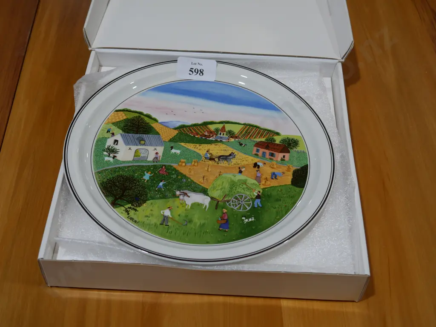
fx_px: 605
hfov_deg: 39.6
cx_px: 218
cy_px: 164
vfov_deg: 30.3
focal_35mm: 48
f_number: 5.2
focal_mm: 24
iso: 200
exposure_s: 1/100
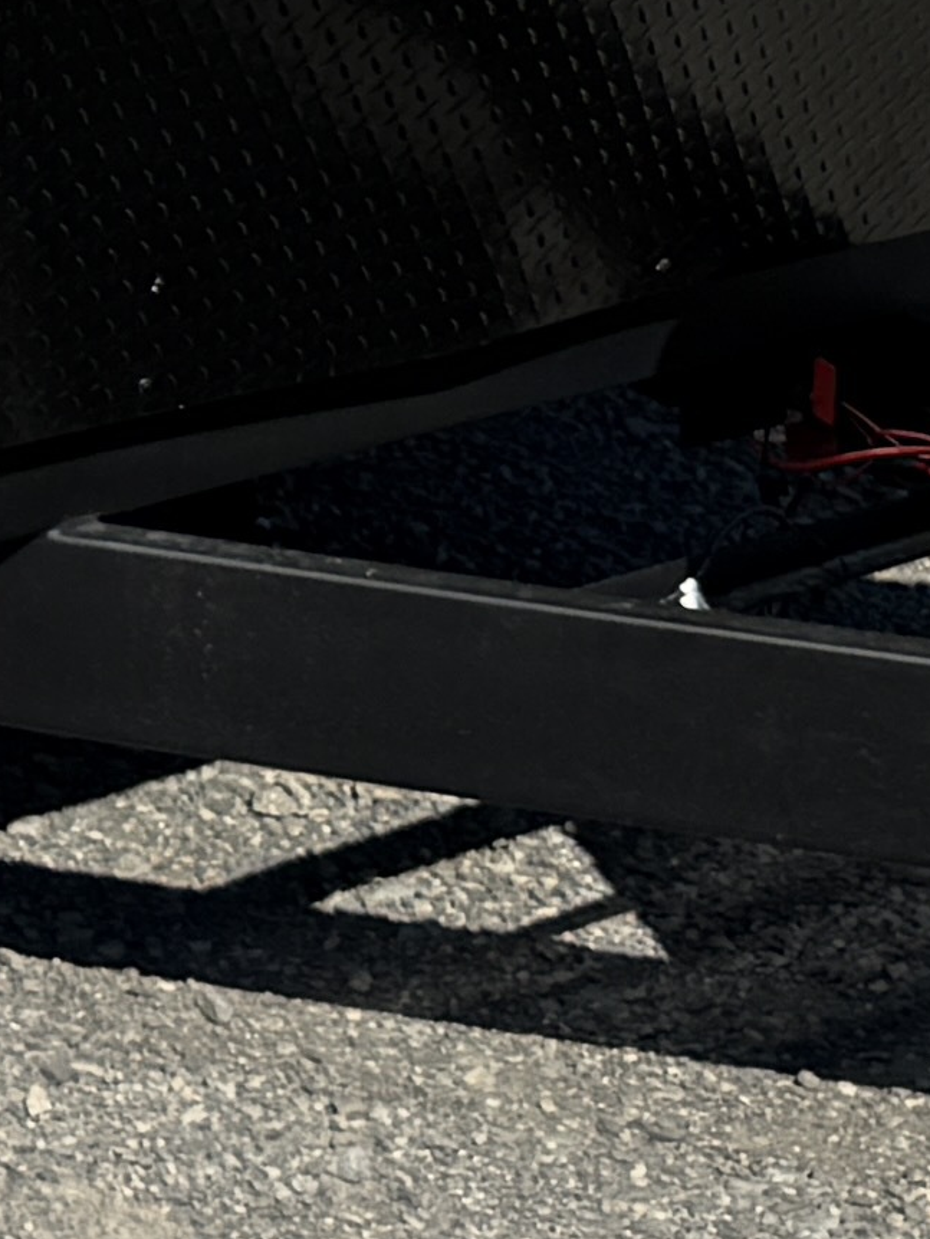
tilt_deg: -5.1
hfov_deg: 8.6
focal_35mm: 159
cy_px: -826
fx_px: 5693
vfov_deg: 11.7
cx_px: -1179
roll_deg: -0.3
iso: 80
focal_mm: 6.76
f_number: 1.78
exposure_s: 1/10309
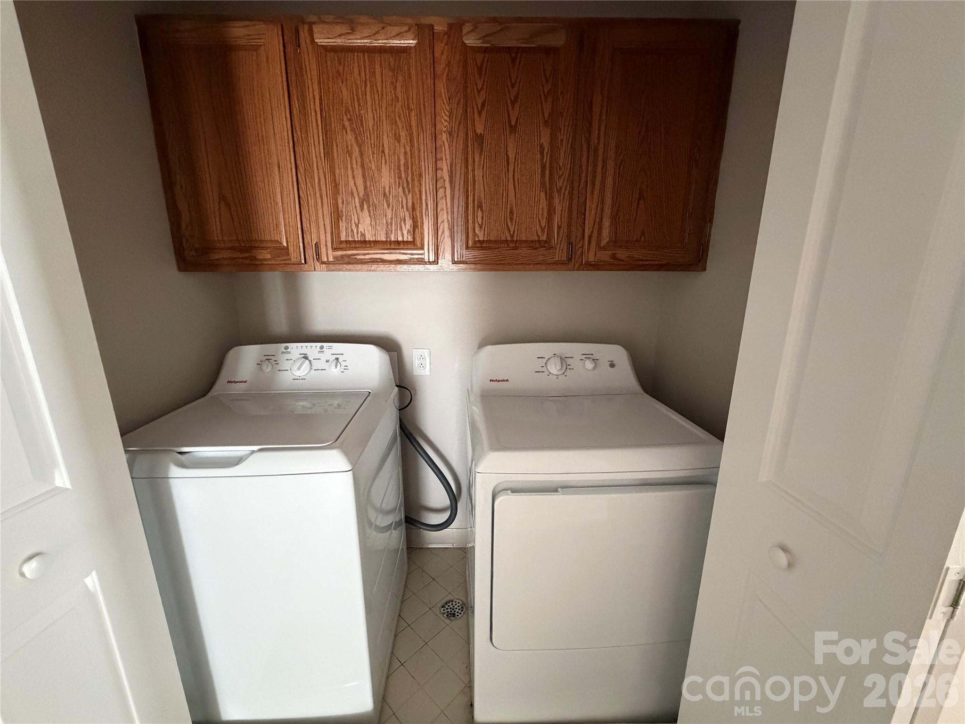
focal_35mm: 14
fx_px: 390
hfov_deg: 102.1
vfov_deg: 85.7
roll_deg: +0.6
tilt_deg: -13.7
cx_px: 482
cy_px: 362
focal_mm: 2.22
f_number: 2.2
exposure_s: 1/60
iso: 1000
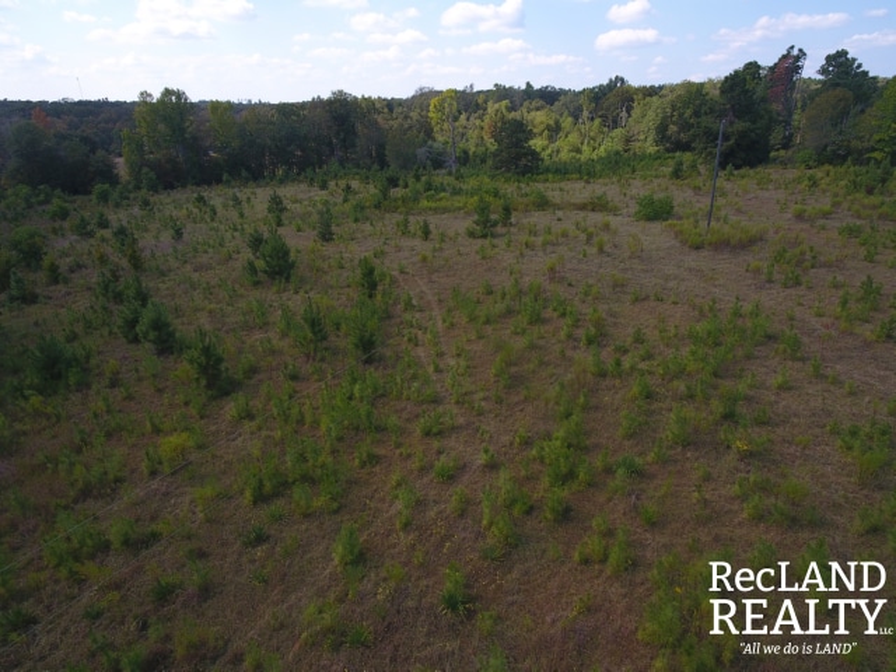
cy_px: 336
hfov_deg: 81.7
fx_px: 518
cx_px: 448
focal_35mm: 20
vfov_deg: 66.0
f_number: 2.8
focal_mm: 3.61
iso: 100
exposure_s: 1/442
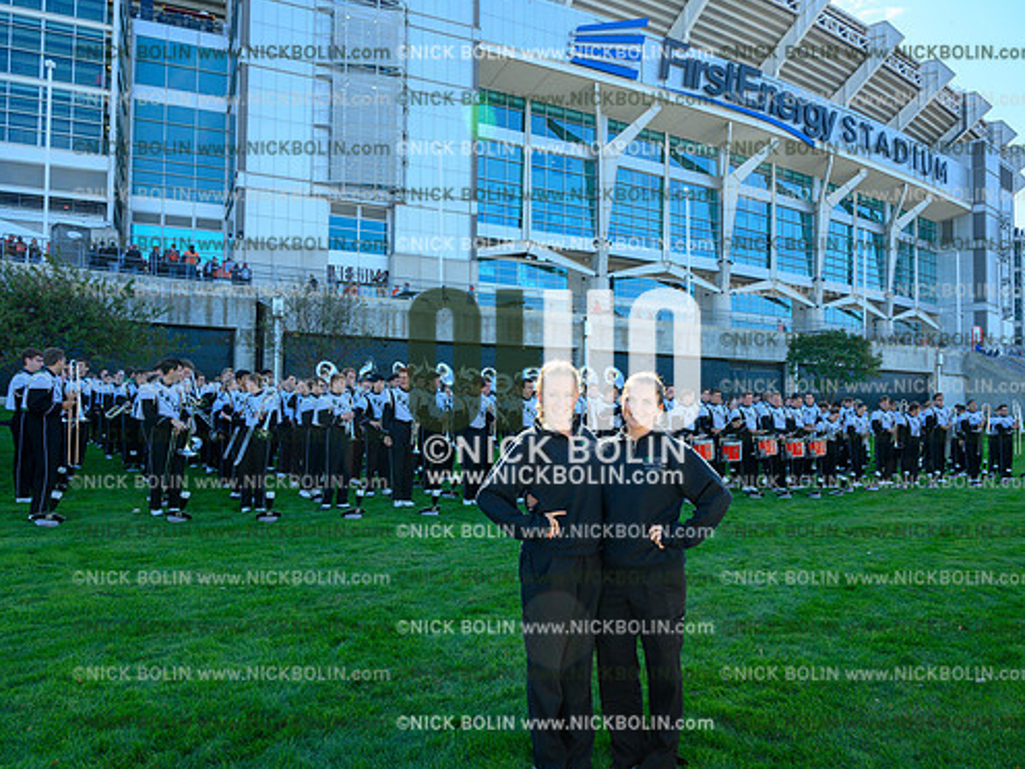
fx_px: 799
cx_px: 554
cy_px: 388
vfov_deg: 51.4
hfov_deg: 65.2
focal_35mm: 27
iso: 800
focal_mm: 24
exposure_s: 1/640
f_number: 8
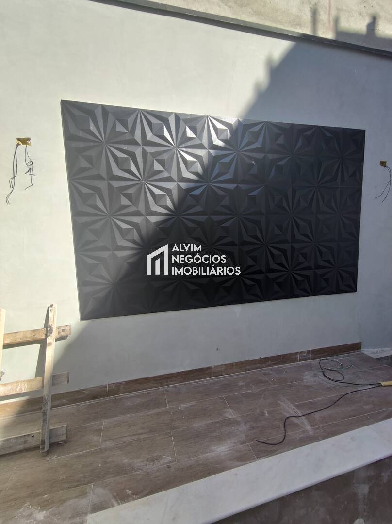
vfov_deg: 94.5
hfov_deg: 78.0
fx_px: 242
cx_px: 196
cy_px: 262
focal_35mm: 16
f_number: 2.2
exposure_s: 1/435
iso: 100
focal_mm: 2.35
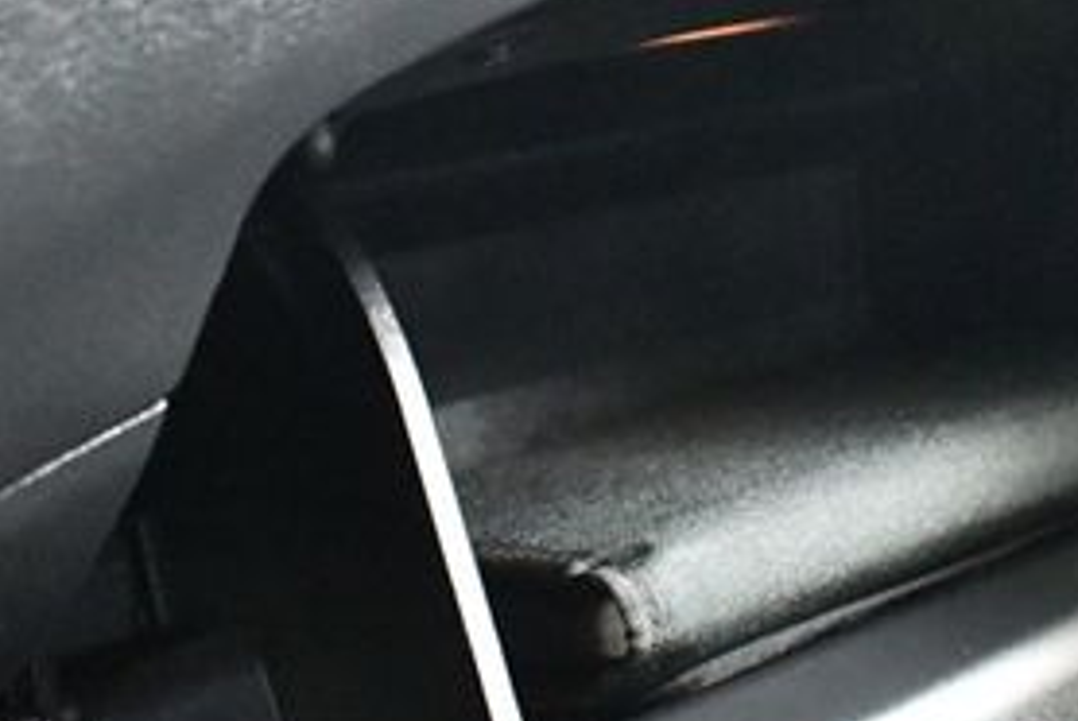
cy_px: 368
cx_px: 795
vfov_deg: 16.5
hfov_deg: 24.2
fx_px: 2488
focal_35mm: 83
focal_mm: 18
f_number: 3.5
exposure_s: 1/40
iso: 12800
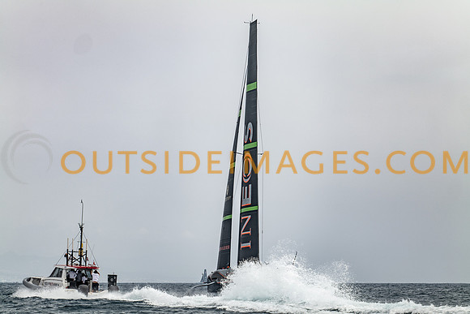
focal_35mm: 161
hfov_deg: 12.8
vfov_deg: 8.5
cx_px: 235
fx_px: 2102
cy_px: 157
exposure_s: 1/4000
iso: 100
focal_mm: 161
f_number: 2.8
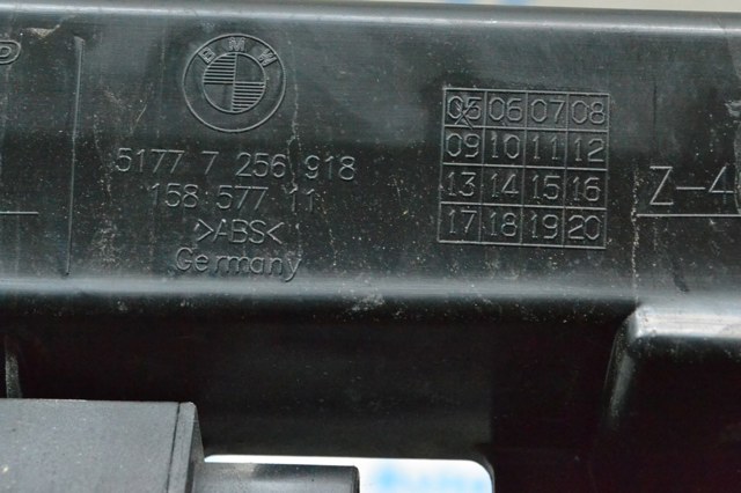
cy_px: 246
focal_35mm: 82
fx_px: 1697
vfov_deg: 16.5
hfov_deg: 24.6
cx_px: 370
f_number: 9
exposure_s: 1/160
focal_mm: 55
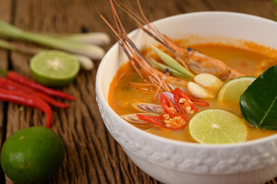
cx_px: 138
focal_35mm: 60
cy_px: 92
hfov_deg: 33.4
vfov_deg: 22.6
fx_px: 461
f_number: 6.3
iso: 100
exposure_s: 1/125
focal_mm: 60
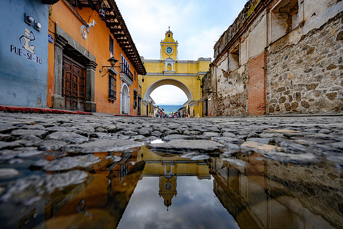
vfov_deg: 77.5
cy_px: 114
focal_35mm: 15
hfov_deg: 100.5
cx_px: 172
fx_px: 143
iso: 100
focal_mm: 14
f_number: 4
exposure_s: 1/320
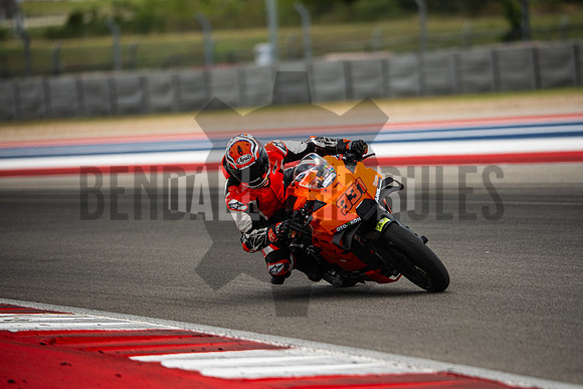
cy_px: 194
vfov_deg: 4.6
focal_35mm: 300
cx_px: 292
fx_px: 4859
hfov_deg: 6.9
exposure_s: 1/5000
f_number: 2
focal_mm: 200
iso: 400
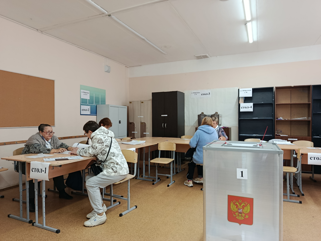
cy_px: 120
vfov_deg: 56.8
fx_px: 223
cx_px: 160
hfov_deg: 71.6
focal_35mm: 24
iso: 886
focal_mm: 5.24
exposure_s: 1/100
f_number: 1.7
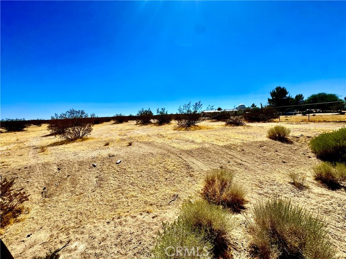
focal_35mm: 14
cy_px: 130
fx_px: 140
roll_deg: +2.7
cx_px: 173
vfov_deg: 85.7
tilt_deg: -4.8
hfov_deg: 102.1
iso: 50
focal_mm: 2.22
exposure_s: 1/4132
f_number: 2.2
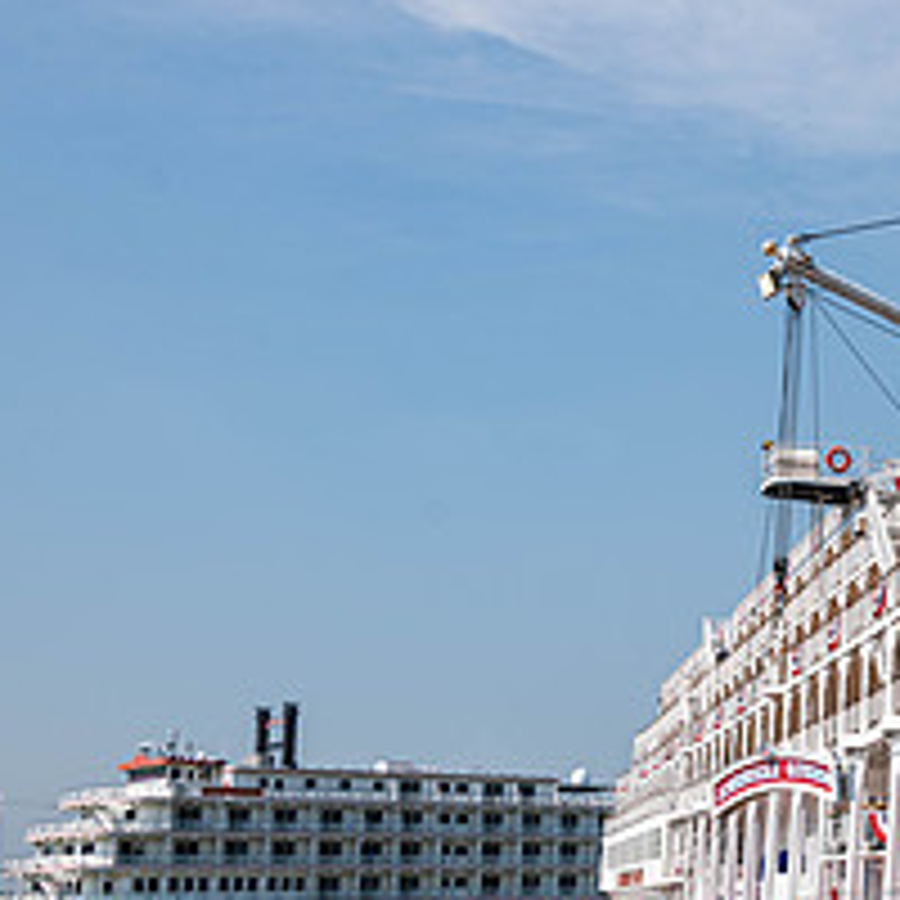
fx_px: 2030
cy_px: 614
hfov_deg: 22.1
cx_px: 1215
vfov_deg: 24.9
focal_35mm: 69
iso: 64
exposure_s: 1/160
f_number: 8
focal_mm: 28
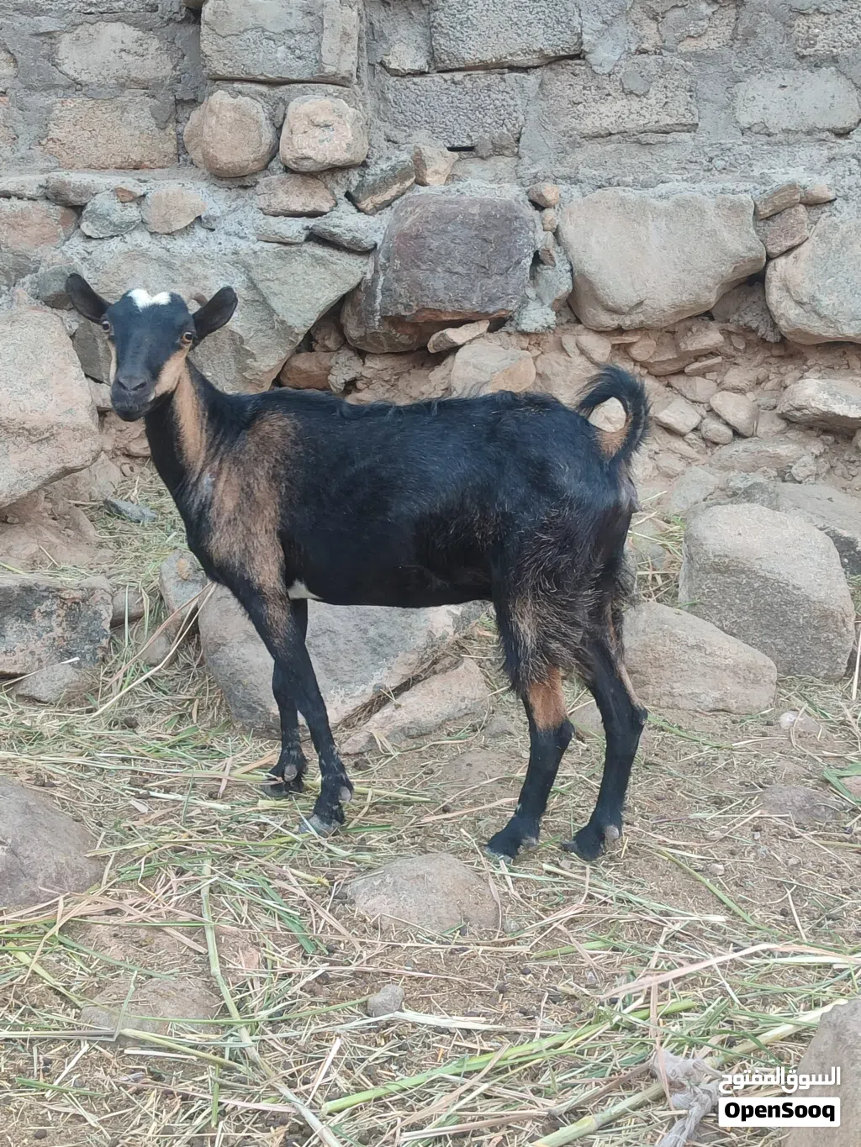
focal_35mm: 25
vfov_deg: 69.4
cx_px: 430
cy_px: 574
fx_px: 829
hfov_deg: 54.9
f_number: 1.89
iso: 332
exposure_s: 1/50
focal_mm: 5.95
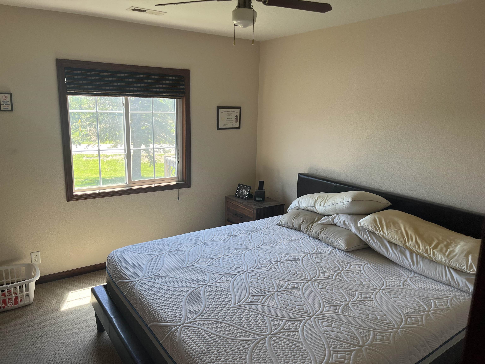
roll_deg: -0.1
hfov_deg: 67.3
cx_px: 242
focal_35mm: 26
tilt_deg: -13.4
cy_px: 182
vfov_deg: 53.1
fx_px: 364
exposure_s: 1/137
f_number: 1.6
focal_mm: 5.1
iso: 64
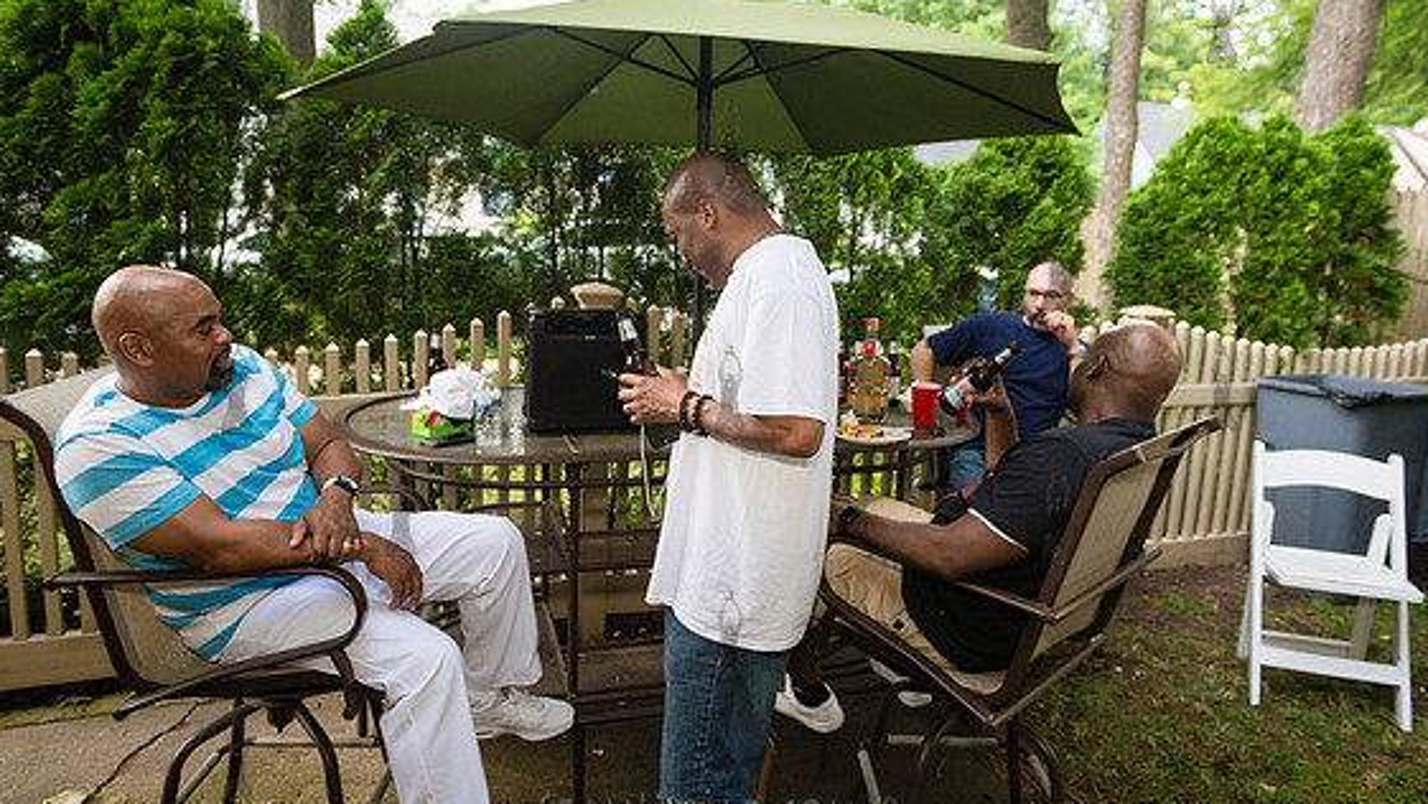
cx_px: 728
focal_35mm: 26
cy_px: 388
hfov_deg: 71.9
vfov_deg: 44.4
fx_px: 985
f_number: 4
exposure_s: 1/1000
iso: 1600
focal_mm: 24
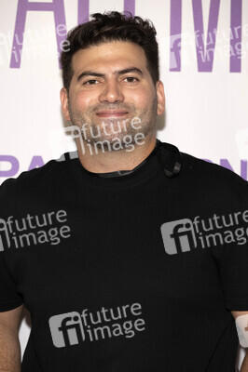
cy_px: 186
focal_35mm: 120
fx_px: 1242
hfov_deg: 11.4
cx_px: 124
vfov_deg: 17.1
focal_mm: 120
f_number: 6.3
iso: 800
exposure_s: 1/200
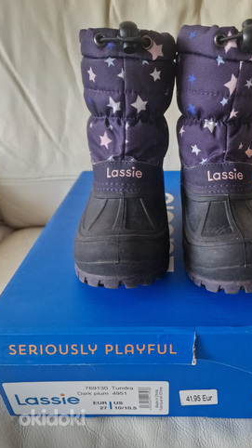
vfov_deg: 71.9
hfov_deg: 43.8
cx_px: 167
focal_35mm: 26
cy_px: 217
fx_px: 309
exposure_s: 1/120
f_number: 1.8
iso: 1000
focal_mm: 6.4
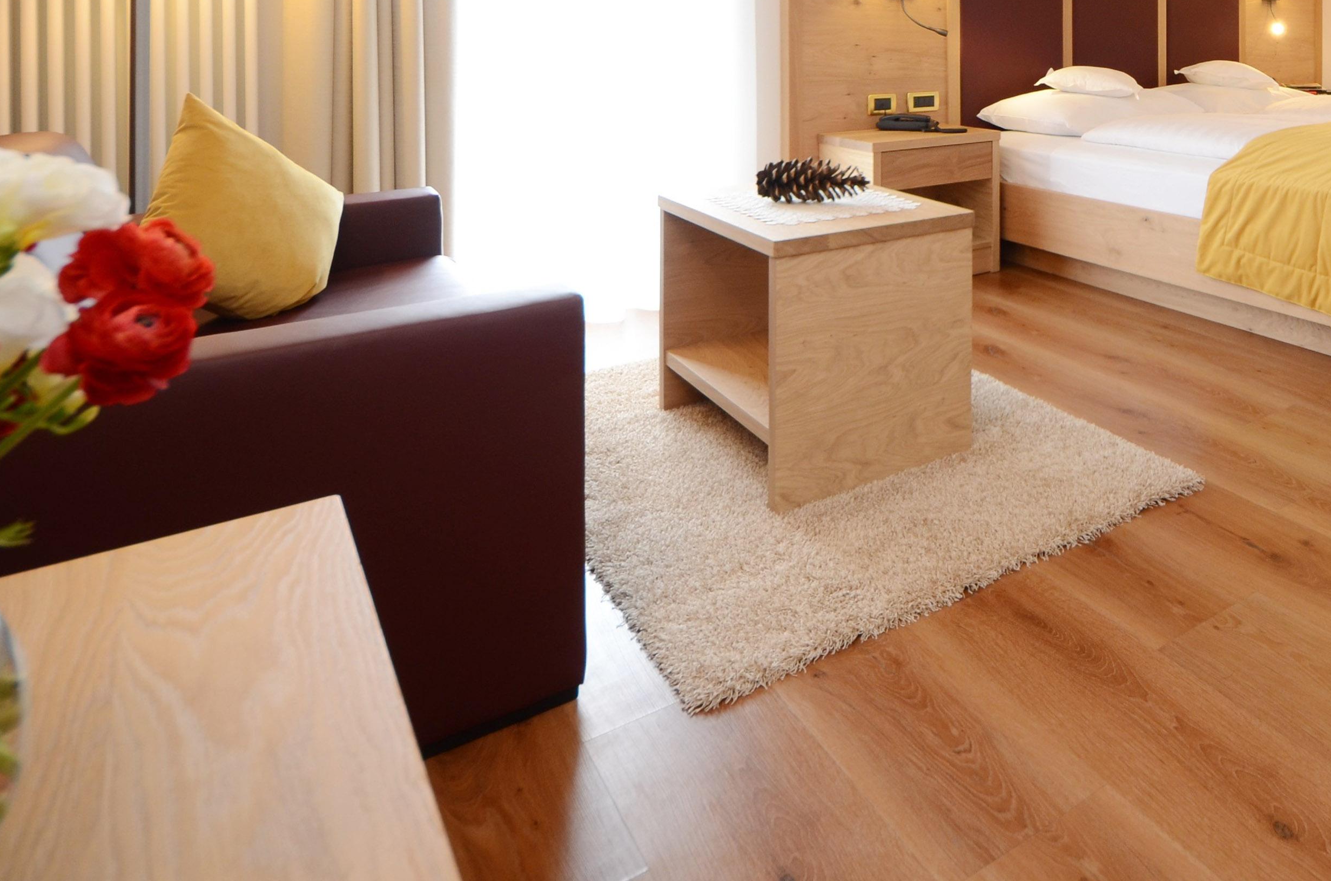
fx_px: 941
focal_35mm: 26
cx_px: 1077
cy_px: 62
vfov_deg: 44.8
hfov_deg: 64.0
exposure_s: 1/10
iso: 200
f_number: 4.5
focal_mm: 8.5
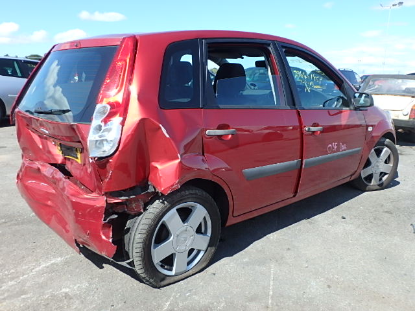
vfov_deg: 48.2
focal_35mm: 29
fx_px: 348
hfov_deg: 61.7
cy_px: 156
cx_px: 208
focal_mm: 5.2
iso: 125
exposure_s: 1/400
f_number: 4.6
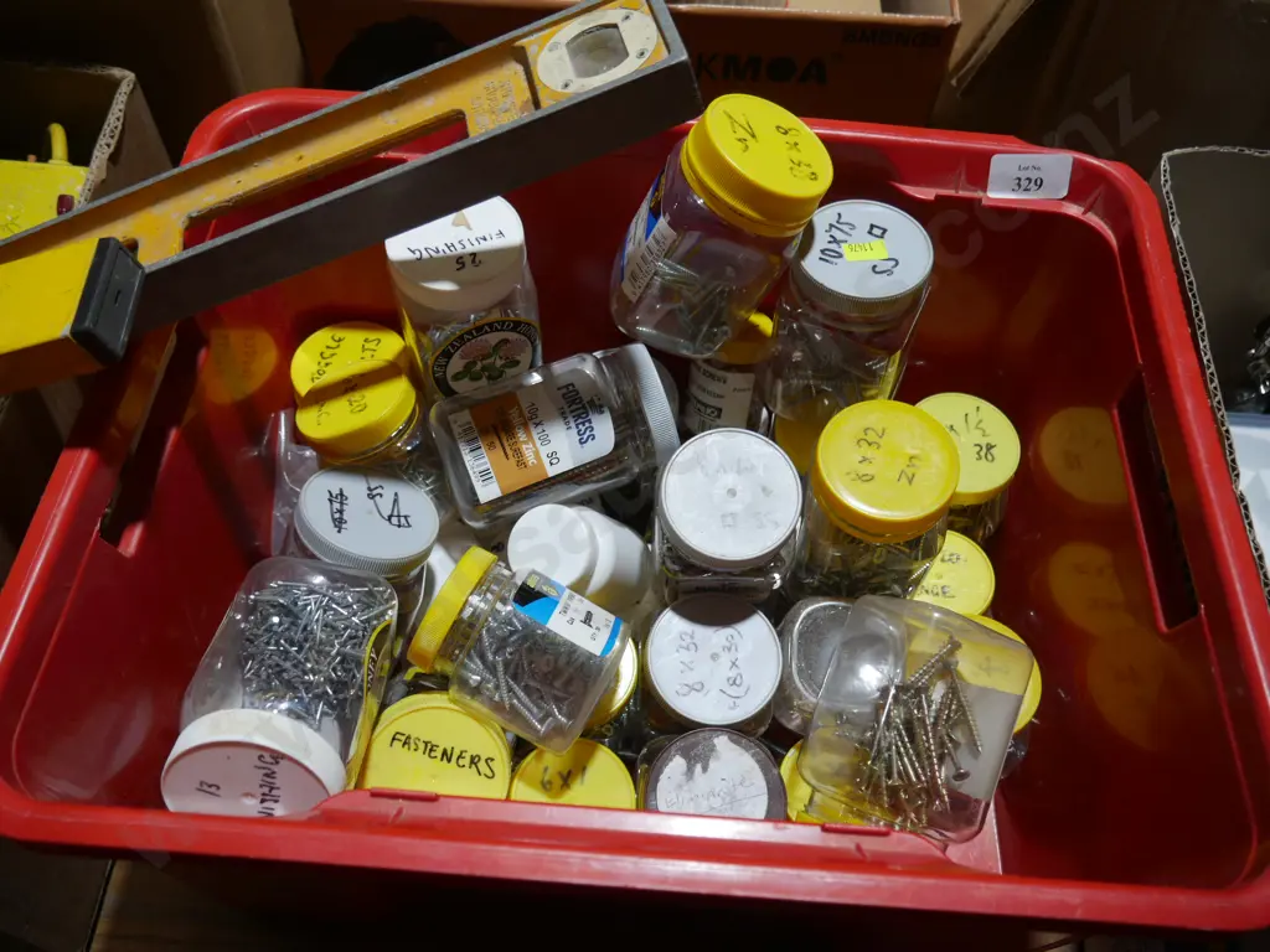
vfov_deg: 49.7
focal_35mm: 28
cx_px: 635
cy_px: 476
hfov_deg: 63.4
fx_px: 1027
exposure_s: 1/80
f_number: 3.5
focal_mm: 14
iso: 200
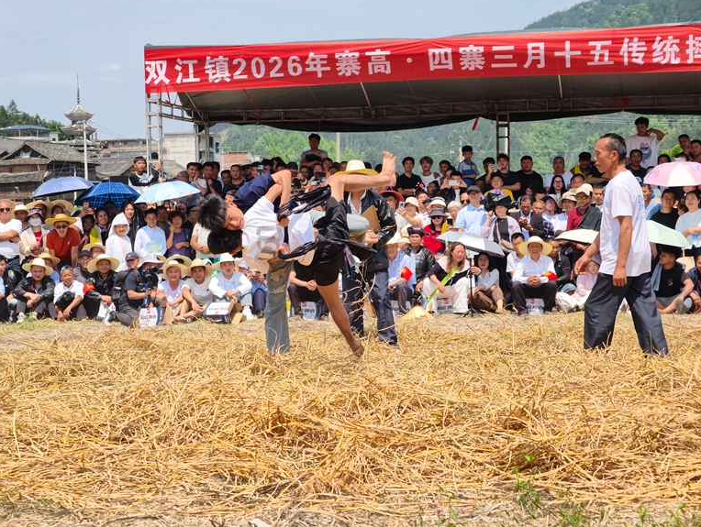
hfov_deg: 22.0
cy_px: 263
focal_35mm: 89
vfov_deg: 16.6
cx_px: 335
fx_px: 1805
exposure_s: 1/2445
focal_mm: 22.48
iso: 420
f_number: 2.67
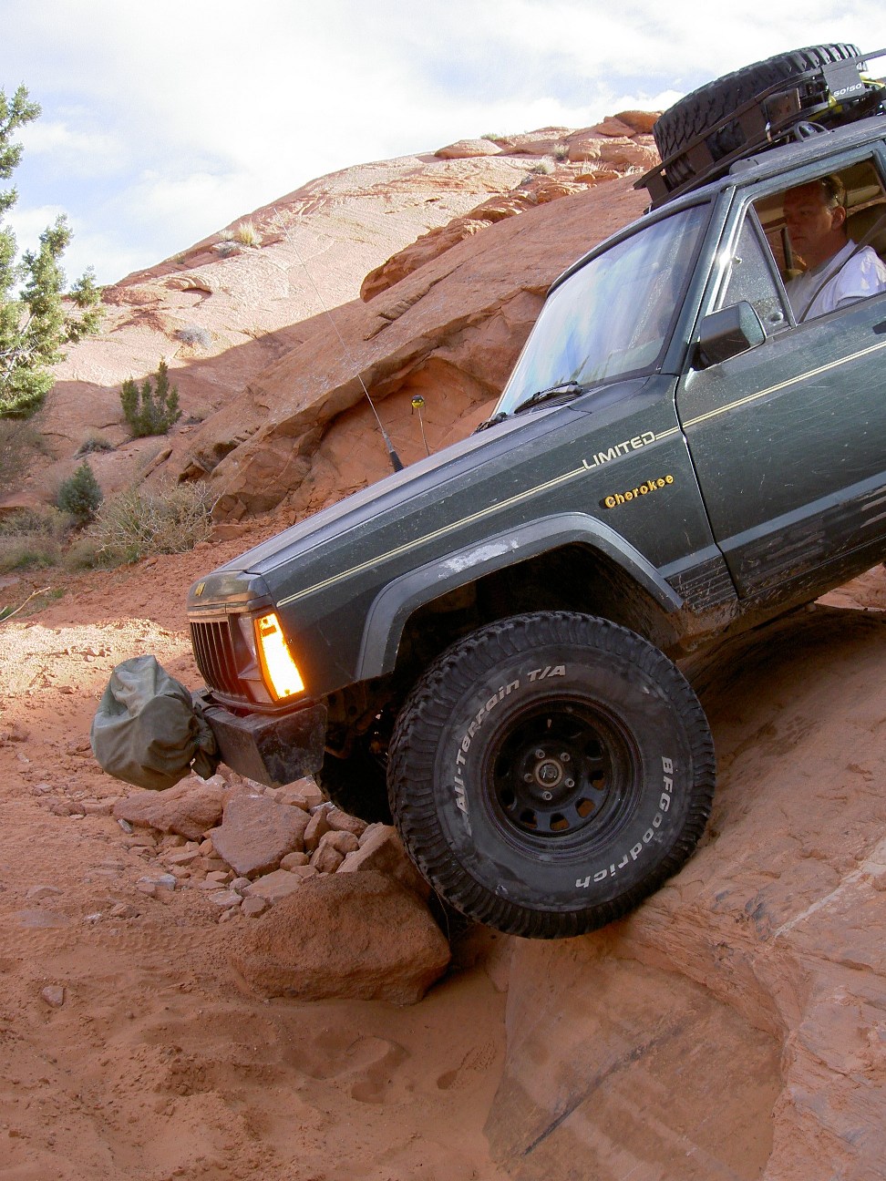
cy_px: 590
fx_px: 1331
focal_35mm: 39
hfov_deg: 36.8
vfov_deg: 47.9
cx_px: 443
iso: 100
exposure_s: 1/200
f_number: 4.7
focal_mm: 8
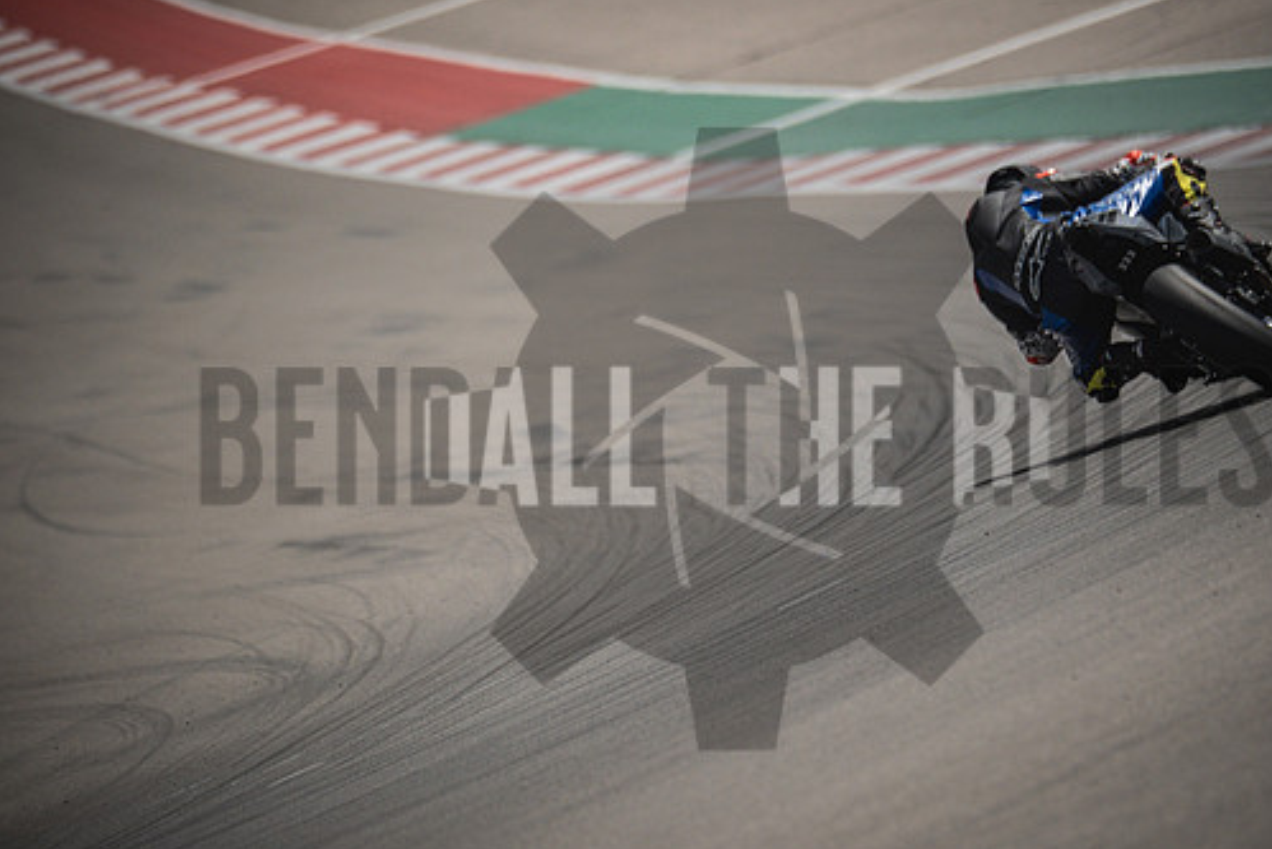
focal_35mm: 525
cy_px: 440
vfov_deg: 2.6
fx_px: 18554
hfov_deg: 3.9
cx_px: 737
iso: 800
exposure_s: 1/5000
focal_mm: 301.1
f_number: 5.2
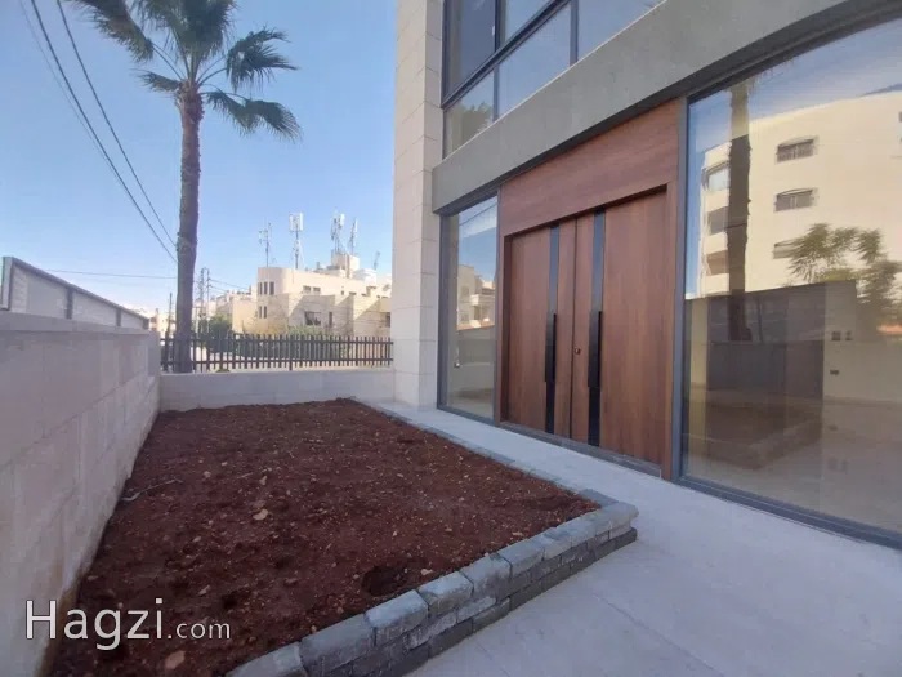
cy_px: 338
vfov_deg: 89.9
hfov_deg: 106.2
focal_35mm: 13
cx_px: 451
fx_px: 339
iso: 64
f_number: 2.2
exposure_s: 1/370
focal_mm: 1.3
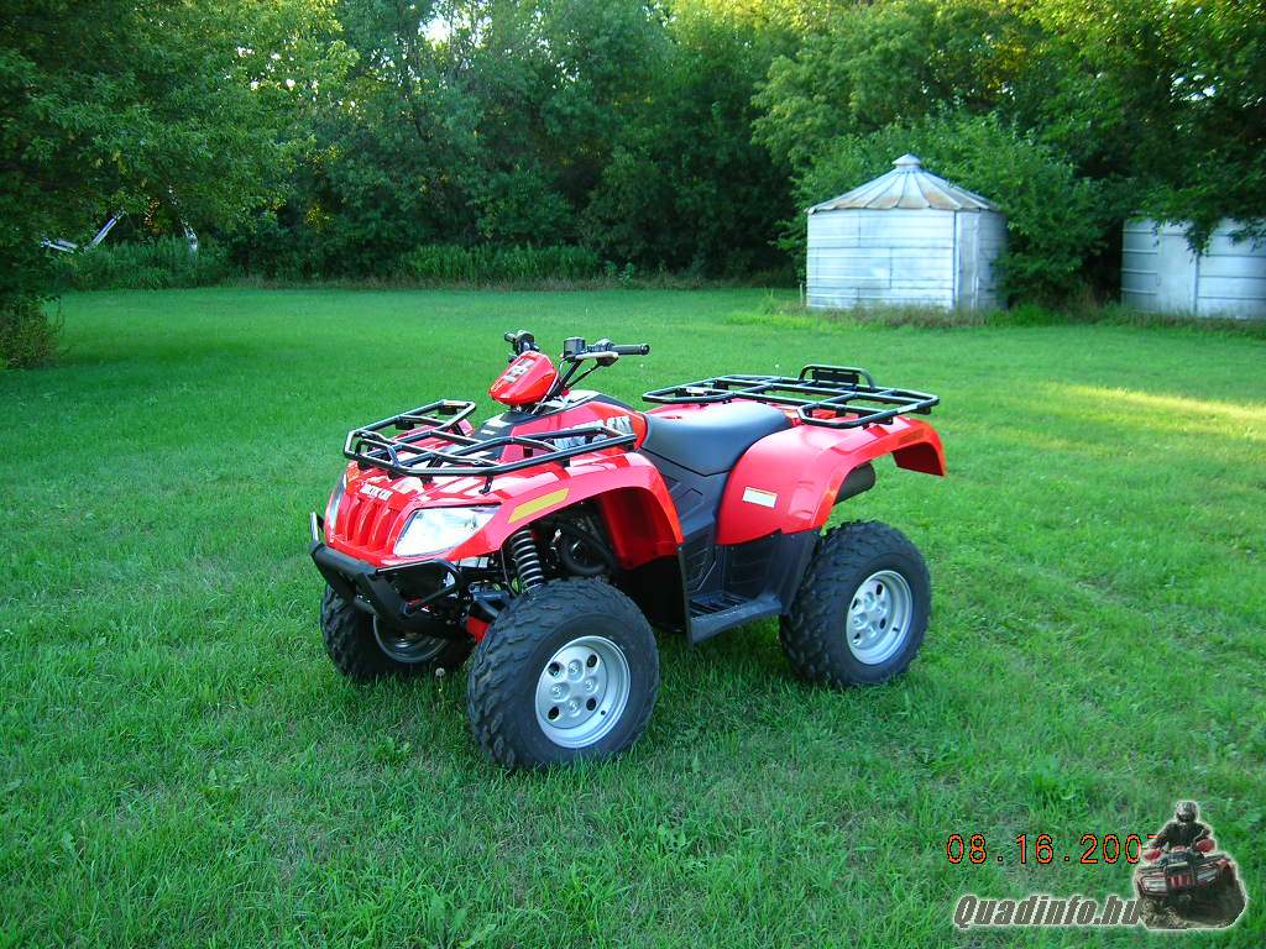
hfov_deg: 54.0
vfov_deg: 41.8
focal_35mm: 34
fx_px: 1243
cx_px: 633
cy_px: 474
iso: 50
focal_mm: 5.7
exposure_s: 1/43.5
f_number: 2.9
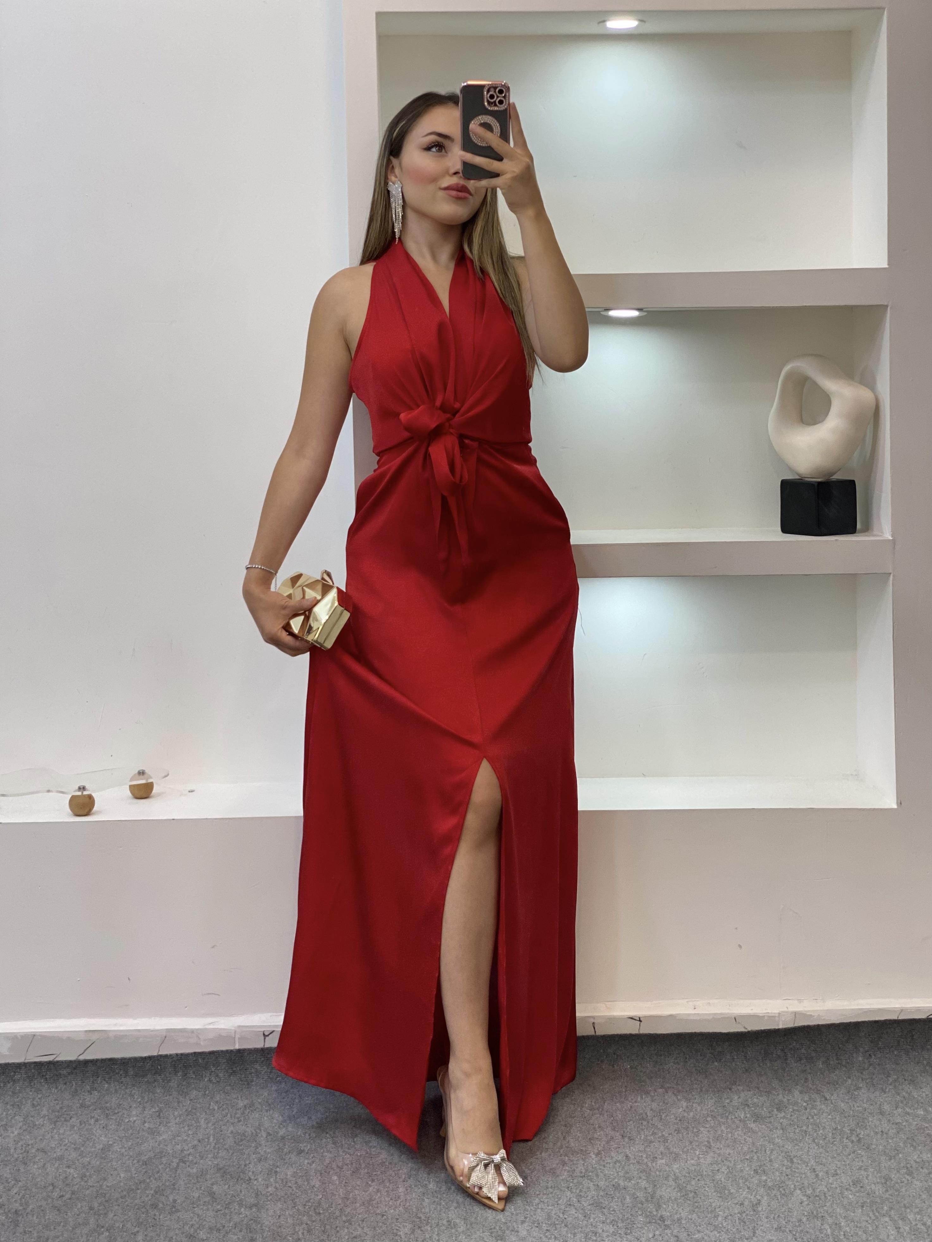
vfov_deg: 36.8
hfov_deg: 28.0
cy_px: 621
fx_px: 1867
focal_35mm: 52
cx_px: 466
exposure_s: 1/100
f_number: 2
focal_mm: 6
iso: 80
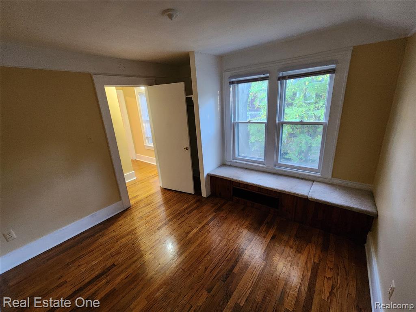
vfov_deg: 89.9
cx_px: 208
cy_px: 156
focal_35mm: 13
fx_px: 156
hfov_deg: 106.2
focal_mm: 2.2
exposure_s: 1/30
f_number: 2.2
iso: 500
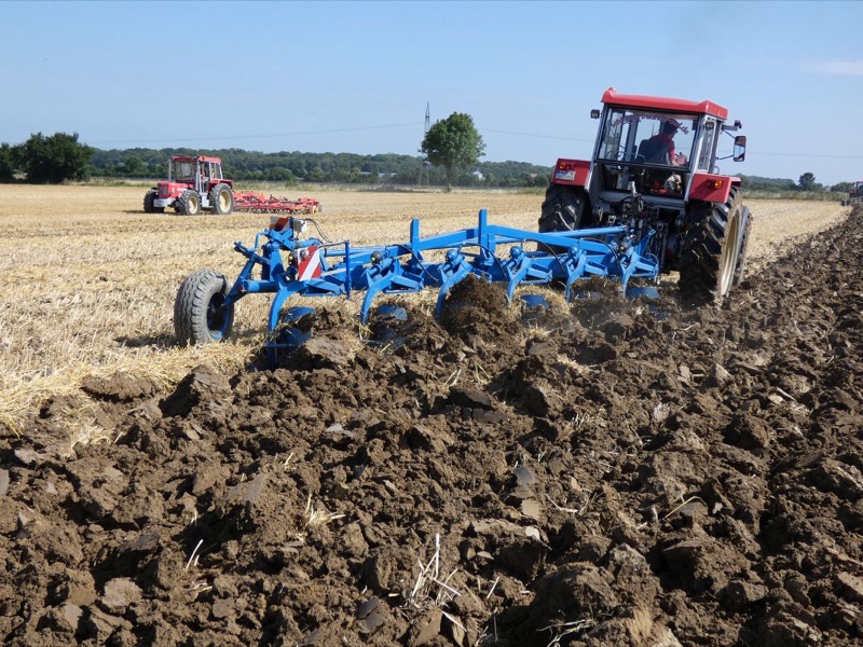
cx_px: 432
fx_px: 1147
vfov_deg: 31.5
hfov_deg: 41.2
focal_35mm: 46
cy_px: 324
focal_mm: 8.2
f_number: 3.8
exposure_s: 1/640
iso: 80
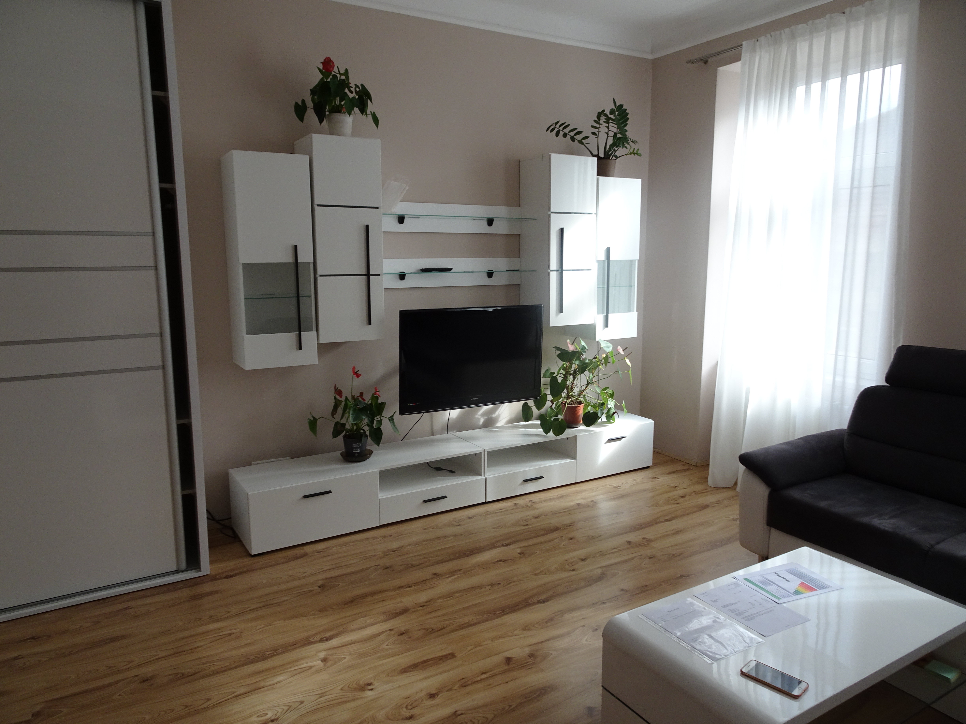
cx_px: 483
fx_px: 670
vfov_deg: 56.8
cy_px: 362
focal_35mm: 24
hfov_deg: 71.6
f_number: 3.5
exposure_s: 1/50
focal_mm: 4.1
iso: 80
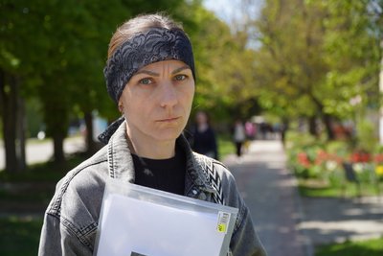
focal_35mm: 78
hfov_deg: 26.0
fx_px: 830
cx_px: 192
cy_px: 128
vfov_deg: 17.5
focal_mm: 52
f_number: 4.5
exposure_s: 1/400
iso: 100
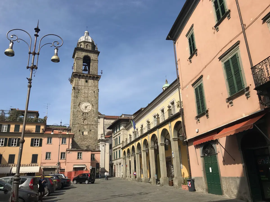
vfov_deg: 49.7
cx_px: 135
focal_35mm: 28
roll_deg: +2.6
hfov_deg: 63.4
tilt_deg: +19.9
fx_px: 218
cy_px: 101
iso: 20
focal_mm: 3.99
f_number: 1.8
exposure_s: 1/2336
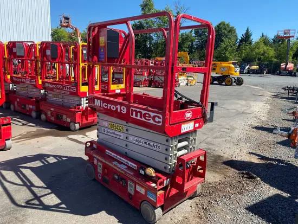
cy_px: 112
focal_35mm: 26
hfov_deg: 67.3
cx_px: 149
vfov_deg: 53.1
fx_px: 224
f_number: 1.8
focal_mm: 4.25
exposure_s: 1/1608
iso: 32
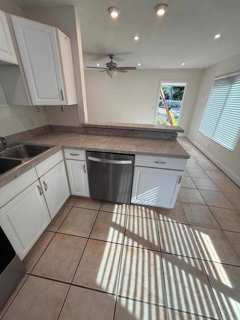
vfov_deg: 102.1
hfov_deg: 85.7
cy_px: 160
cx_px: 120
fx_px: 129
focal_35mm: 14
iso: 64
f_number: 2.2
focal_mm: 2.22
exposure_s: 1/120
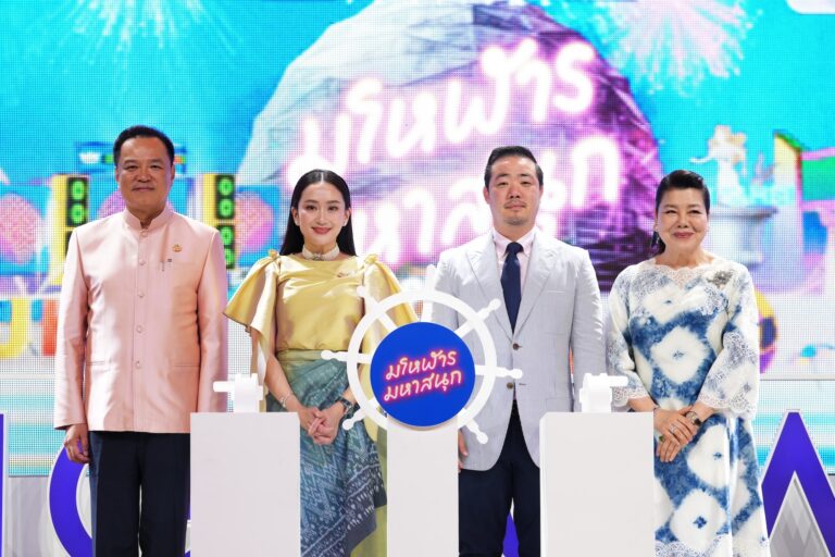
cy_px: 278
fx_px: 2435
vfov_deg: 13.0
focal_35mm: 105
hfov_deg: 19.5
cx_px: 418
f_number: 6.3
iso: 320
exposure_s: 1/100
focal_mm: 105
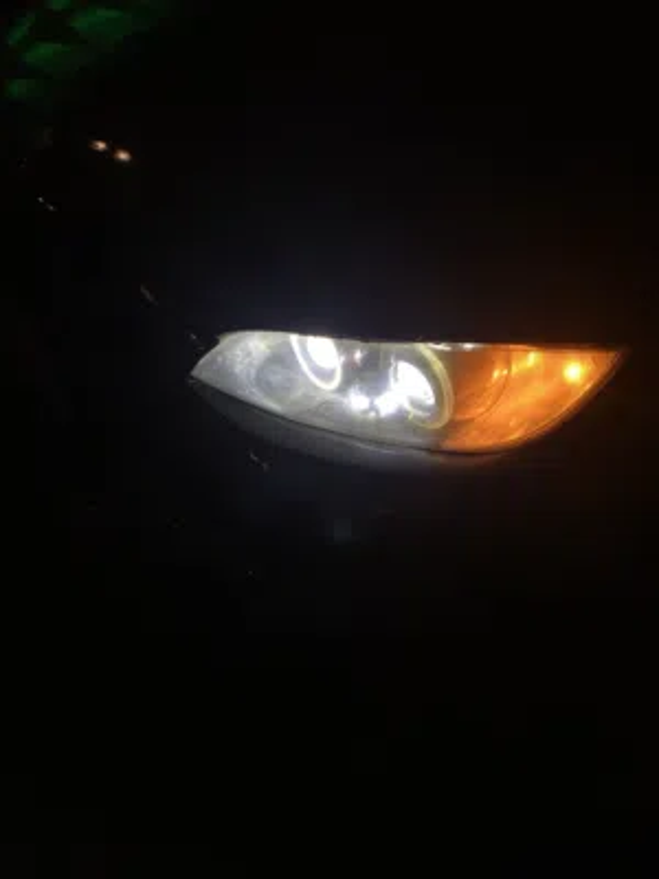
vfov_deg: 67.3
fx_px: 660
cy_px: 440
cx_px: 330
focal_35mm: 26
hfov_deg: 53.1
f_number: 1.8
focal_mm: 4.25
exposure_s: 1/80
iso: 64
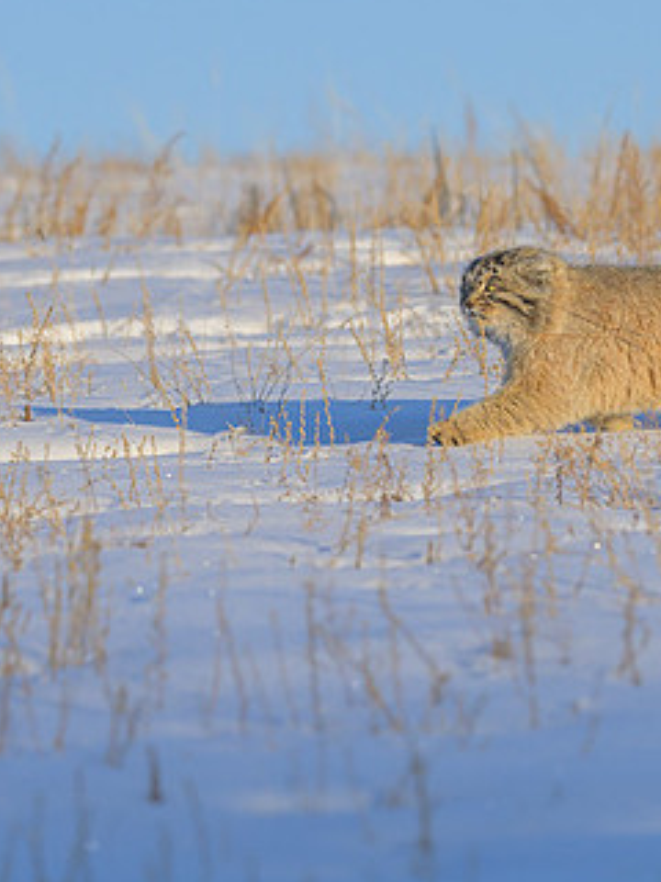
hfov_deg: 3.1
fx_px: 12399
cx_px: 463
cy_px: 171
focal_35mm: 487
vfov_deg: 4.1
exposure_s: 1/2500
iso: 500
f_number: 5.6
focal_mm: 195
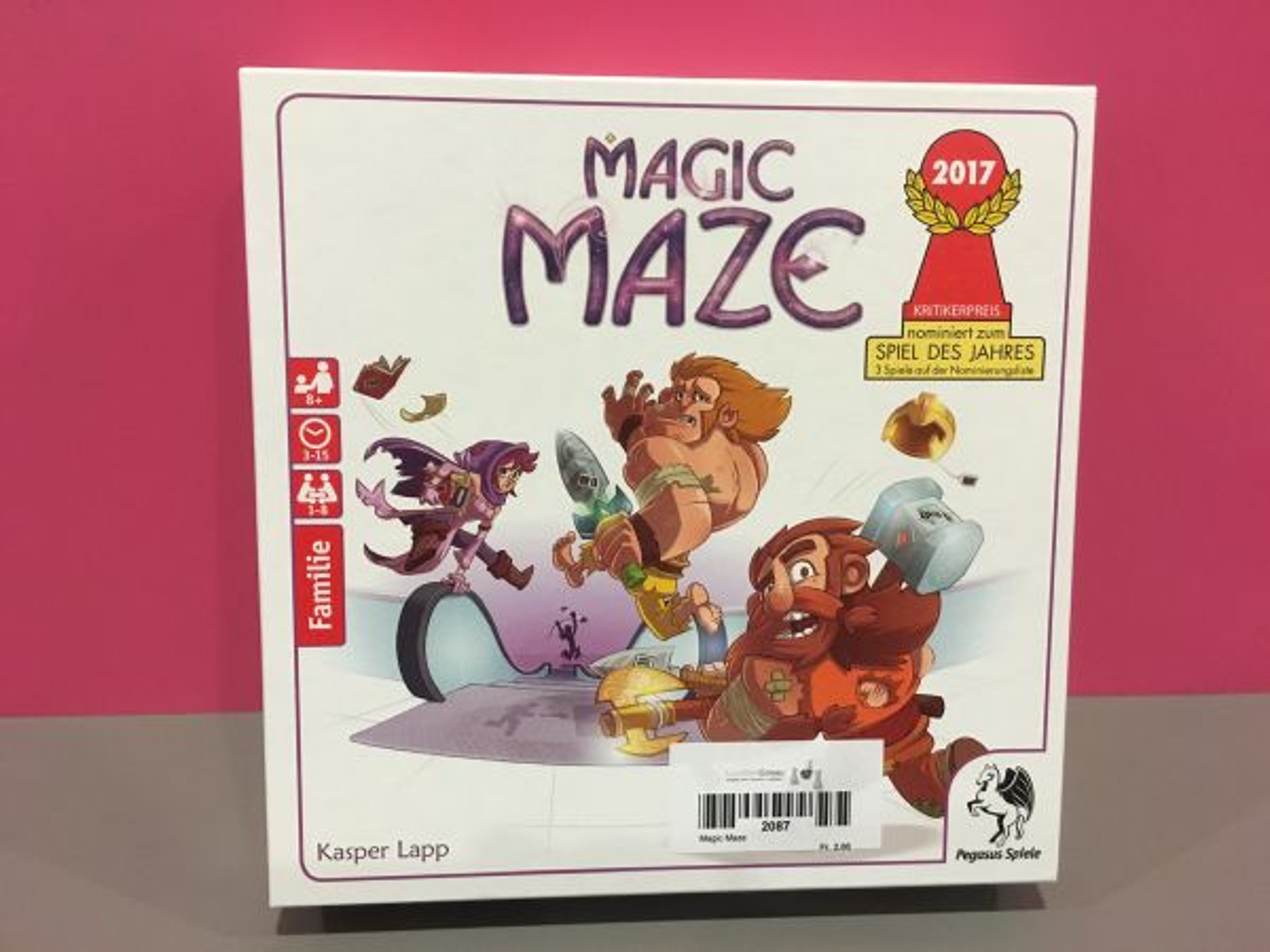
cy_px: 476
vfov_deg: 48.2
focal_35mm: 29
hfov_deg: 61.7
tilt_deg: -23.9
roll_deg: -0.9
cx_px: 635
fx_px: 1064
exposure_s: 1/25
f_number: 2.2
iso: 250
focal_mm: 4.15
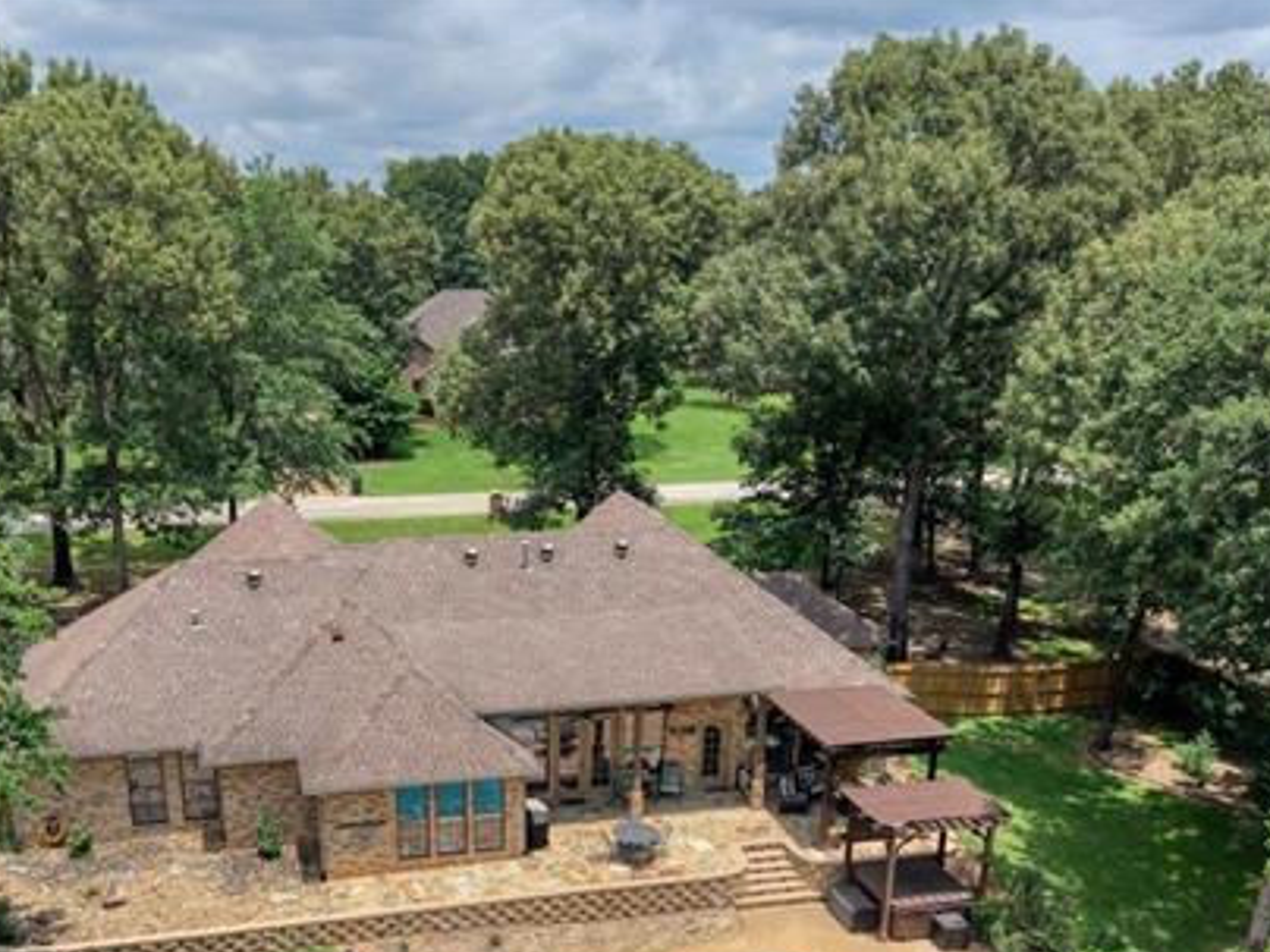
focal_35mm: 38
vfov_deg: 36.6
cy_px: 745
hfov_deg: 48.9
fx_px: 1394
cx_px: 560
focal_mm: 8.67
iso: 270
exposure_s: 1/6400
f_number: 1.8
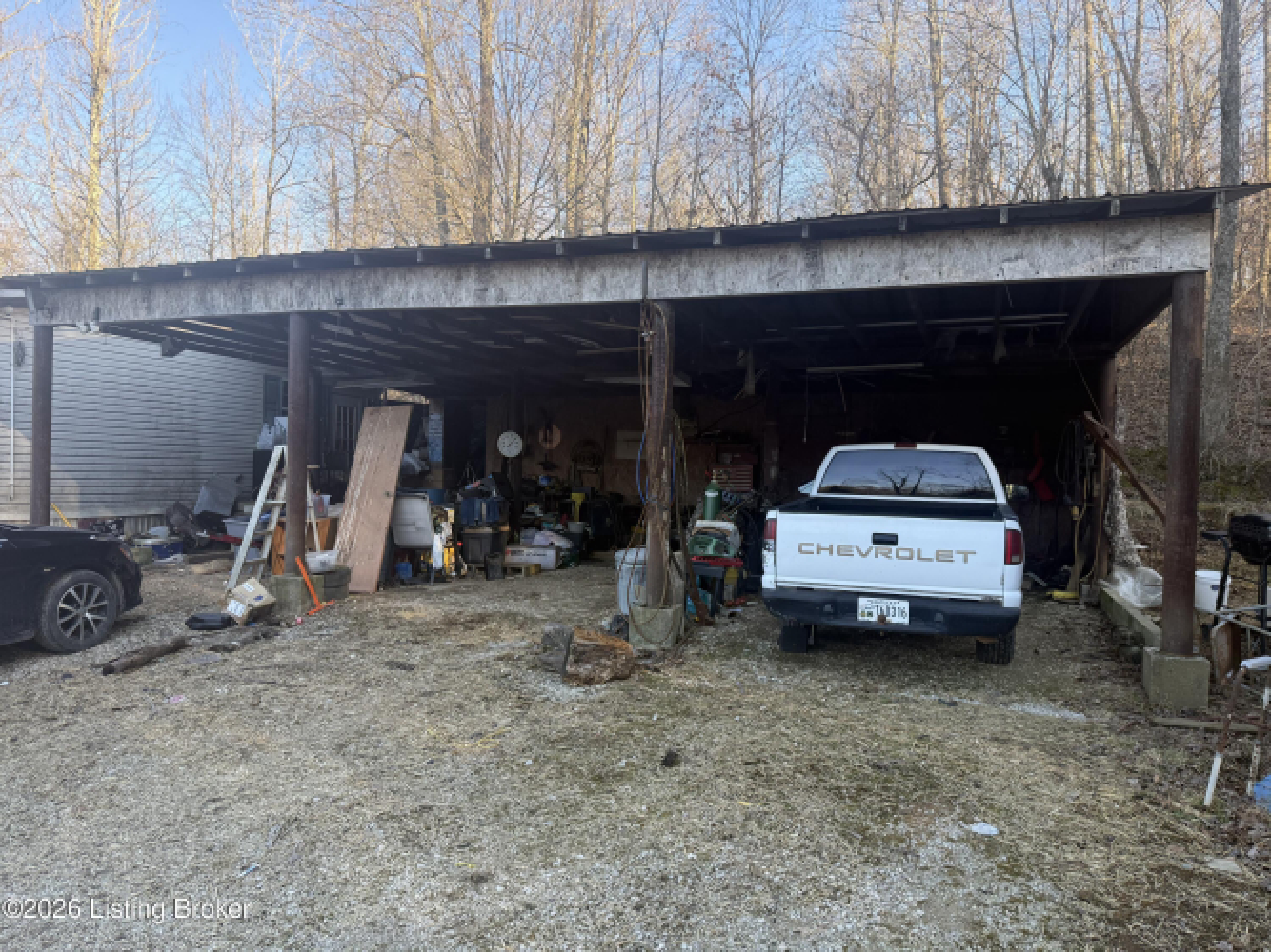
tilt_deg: -0.4
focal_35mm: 24
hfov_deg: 71.6
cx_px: 636
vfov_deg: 56.8
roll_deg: -3.0
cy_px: 476
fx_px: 881
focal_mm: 6.76
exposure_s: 1/547
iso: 100
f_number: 1.78
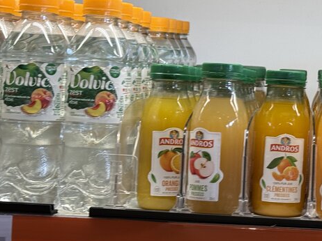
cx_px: 291
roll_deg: -0.9
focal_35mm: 104
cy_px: 116
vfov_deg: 14.2
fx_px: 967
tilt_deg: -3.2
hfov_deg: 18.6
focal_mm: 6.76
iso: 50
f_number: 1.78
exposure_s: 1/100
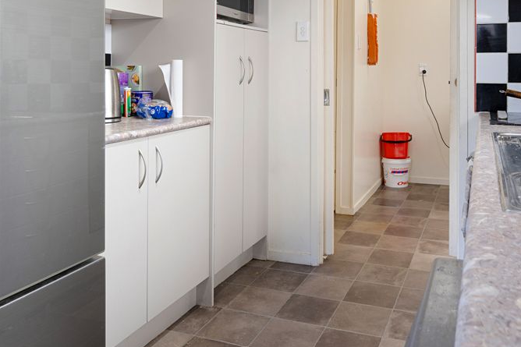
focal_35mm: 33
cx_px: 317
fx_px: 477
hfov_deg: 56.7
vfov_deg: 38.4
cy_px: 68
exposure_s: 1/2
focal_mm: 17
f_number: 8
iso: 200
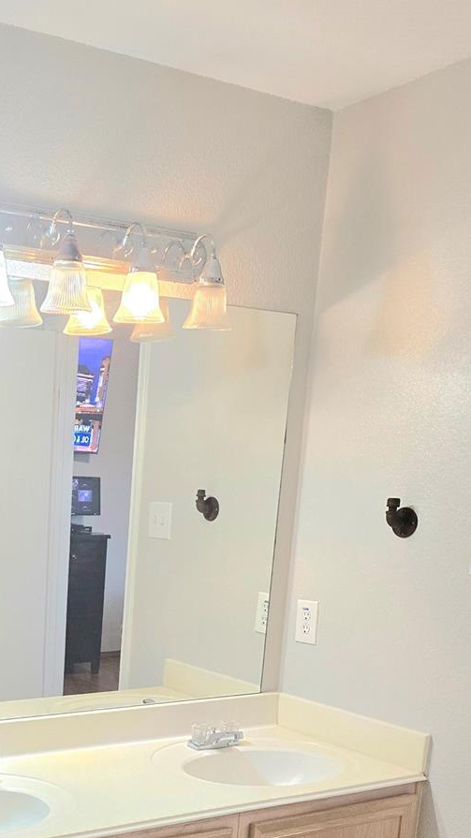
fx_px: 955
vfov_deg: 44.2
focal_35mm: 43
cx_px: 4
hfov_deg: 26.3
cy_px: 713
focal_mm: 6.3
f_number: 1.7
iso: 250
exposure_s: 1/120
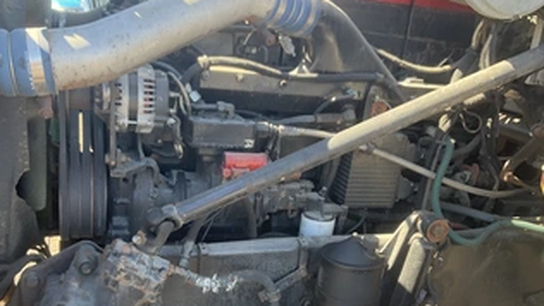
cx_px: 255
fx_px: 577
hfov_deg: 50.4
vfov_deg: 29.1
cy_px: 244
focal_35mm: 40
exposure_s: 1/144
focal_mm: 3
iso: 32
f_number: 1.8
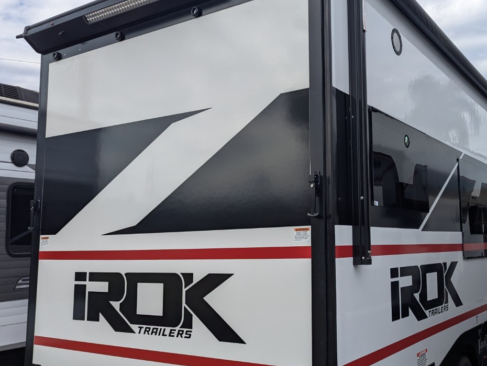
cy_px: 188
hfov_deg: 50.2
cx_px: 333
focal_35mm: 36
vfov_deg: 39.7
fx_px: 507
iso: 50
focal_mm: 6.81
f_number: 1.85
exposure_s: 1/2358
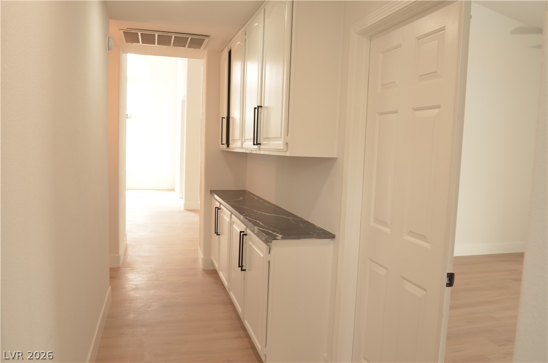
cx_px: 274
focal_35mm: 27
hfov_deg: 67.5
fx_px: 410
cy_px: 182
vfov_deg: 47.7
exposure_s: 1/30
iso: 200
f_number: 3.5
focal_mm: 18
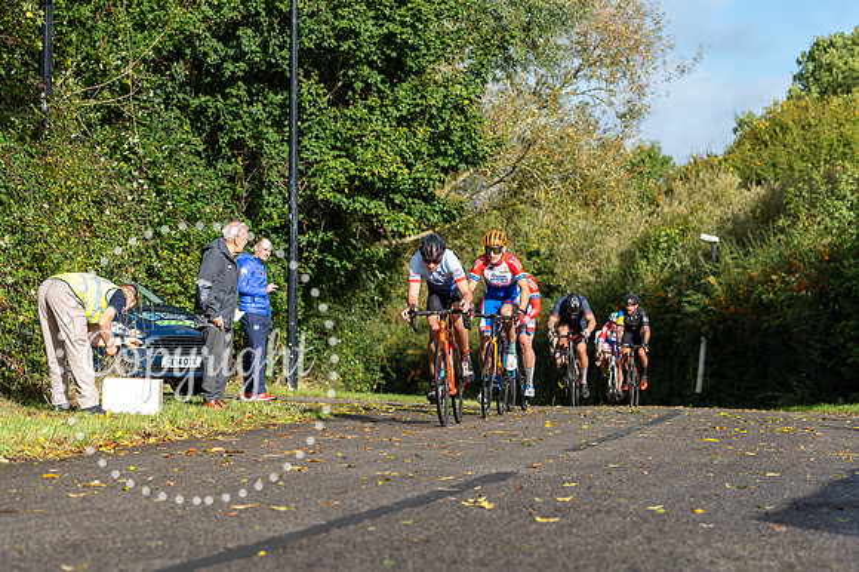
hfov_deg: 18.3
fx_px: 2658
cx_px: 489
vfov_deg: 12.3
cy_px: 253
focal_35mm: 111
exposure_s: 1/1600
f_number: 4
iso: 200
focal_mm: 86
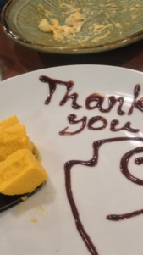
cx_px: 85
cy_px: 153
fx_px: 385
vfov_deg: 36.5
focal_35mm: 57
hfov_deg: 21.0
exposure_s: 1/20
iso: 200
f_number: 2.4
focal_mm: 4.28
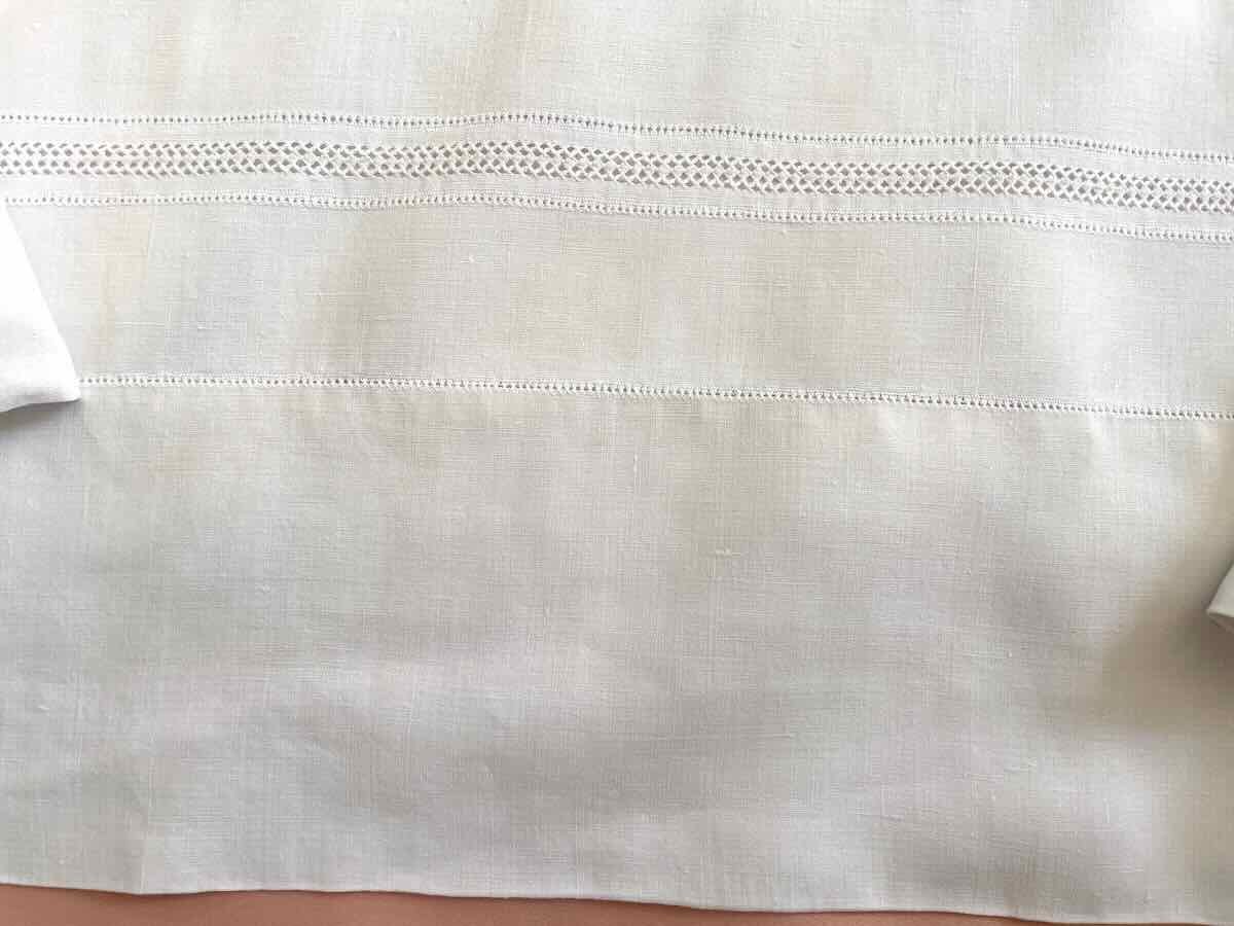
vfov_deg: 53.1
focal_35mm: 26
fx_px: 927
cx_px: 617
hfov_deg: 67.3
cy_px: 463
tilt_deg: -87.8
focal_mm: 4.2
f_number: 1.6
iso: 32
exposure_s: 1/124
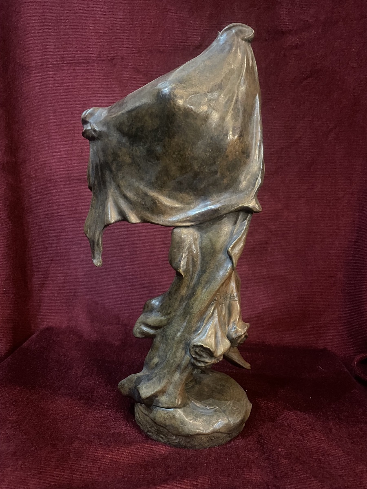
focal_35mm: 26
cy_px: 244
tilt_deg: -7.8
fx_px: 368
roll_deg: -2.3
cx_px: 184
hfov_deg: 53.1
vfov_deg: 67.3
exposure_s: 1/25
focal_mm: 4.2
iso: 1000
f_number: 1.6
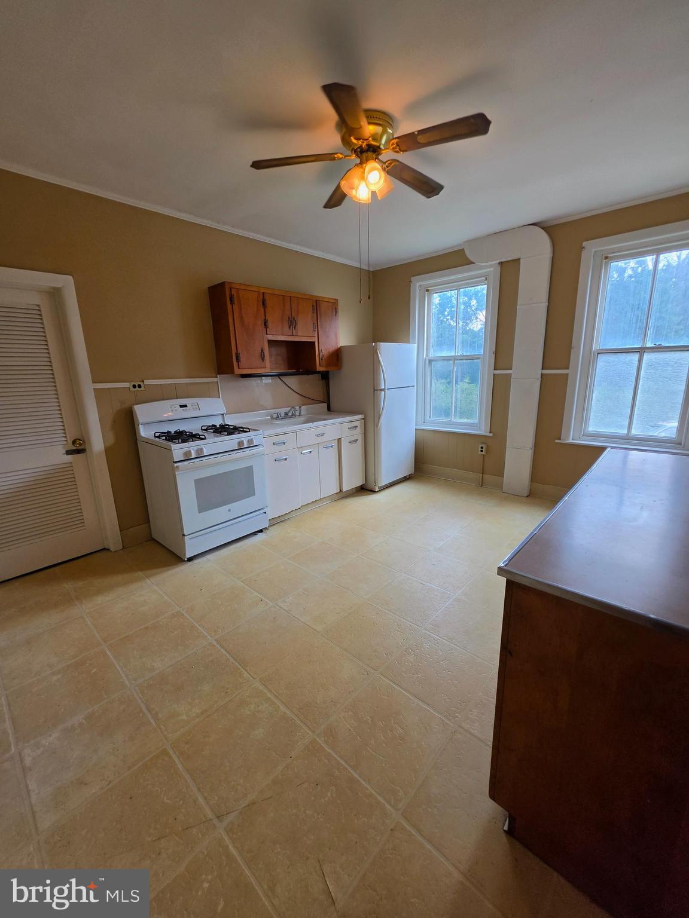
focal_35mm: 13
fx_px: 345
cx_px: 344
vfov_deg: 106.2
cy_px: 459
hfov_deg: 89.9
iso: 32
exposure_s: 1/120
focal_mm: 2.2
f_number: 1.9
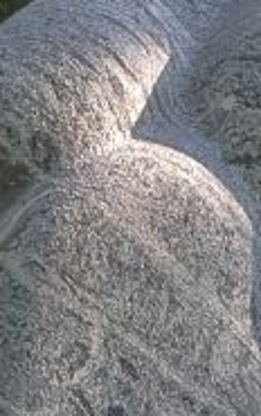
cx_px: 443
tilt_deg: -6.4
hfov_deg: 6.3
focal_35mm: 205
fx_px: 2328
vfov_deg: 10.1
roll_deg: +0.8
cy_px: 413
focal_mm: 4.28
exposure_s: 1/312
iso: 50
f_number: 2.4
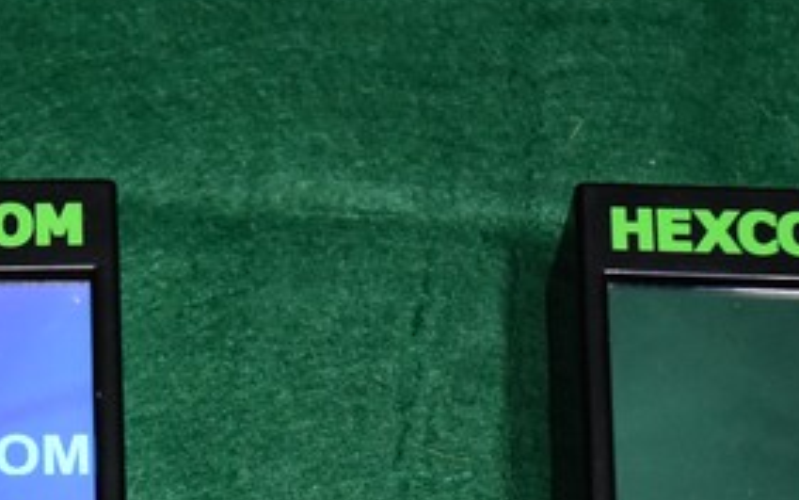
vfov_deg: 8.0
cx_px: -65
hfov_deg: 12.6
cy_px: 484
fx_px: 3572
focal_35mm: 164
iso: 2500
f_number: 4.5
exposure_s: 1/80
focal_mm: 38
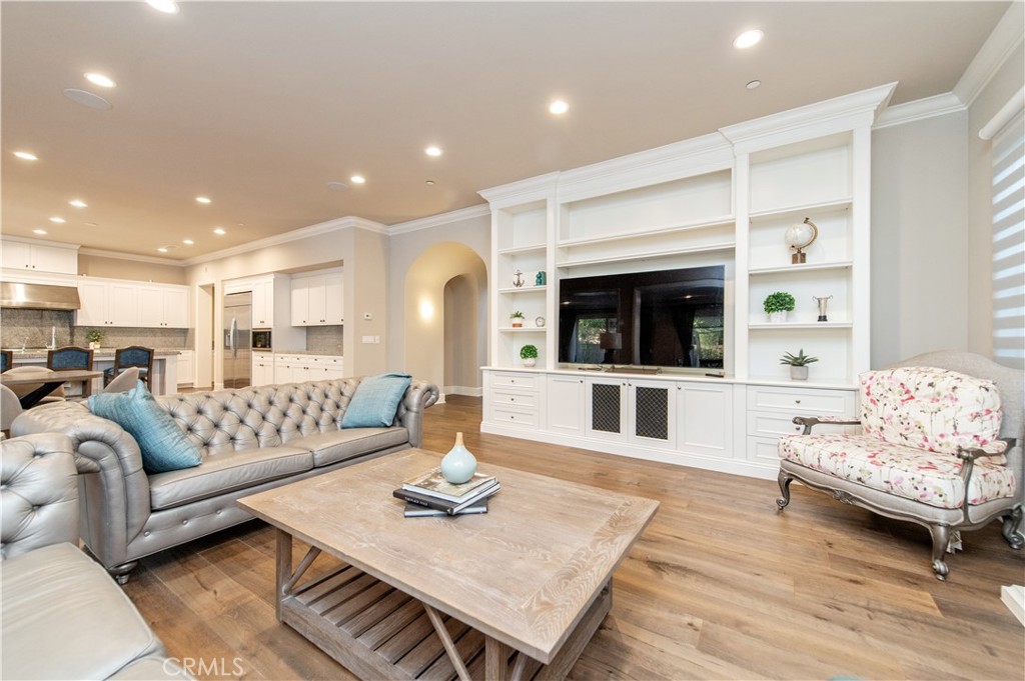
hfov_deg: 104.3
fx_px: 398
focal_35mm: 14
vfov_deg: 81.1
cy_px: 340
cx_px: 512
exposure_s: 1/60
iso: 1400
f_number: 4
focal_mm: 14
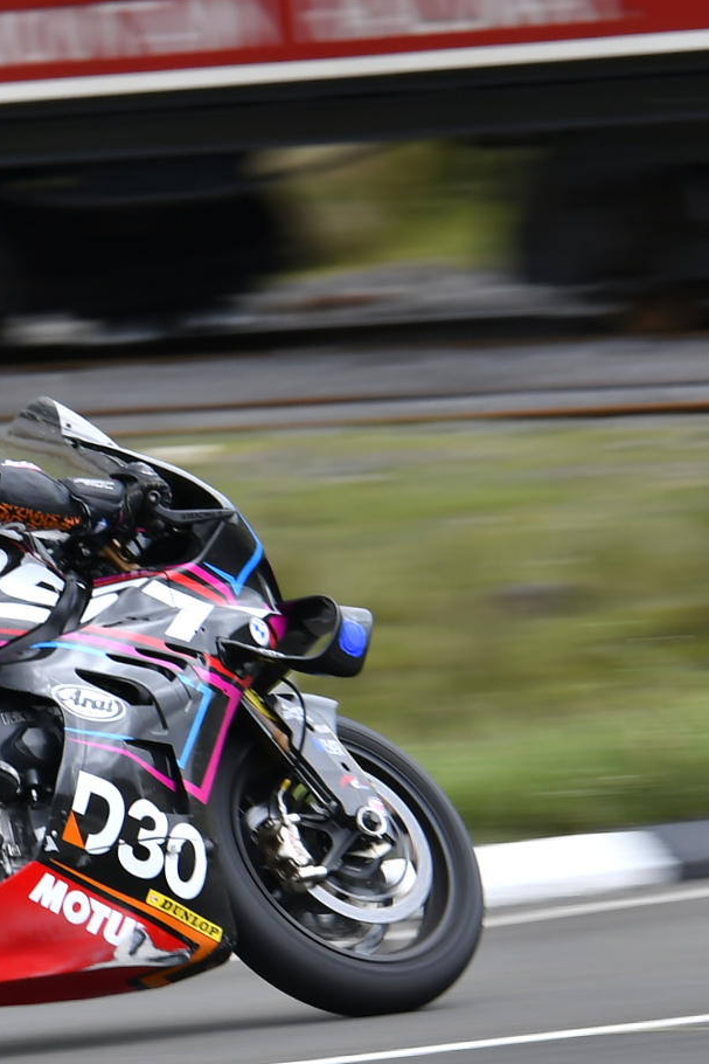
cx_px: 484
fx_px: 19459
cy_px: 552
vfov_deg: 3.1
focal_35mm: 659
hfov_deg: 2.1
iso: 250
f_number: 6.3
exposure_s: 1/250
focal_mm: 200
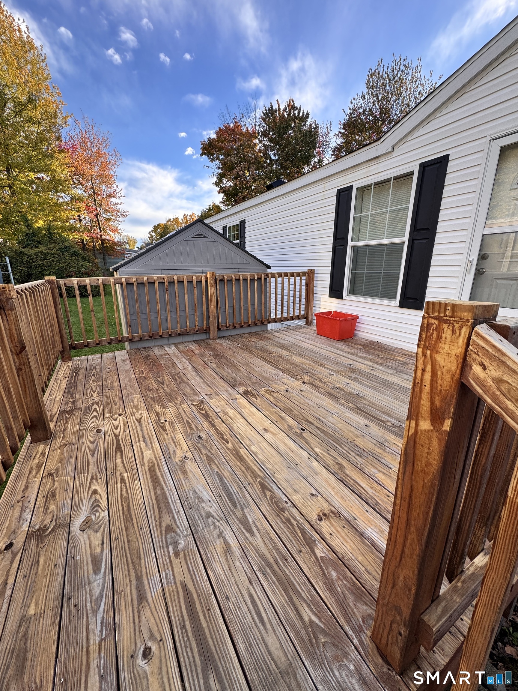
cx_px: 259
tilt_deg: -15.2
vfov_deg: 102.1
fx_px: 279
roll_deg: +1.4
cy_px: 346
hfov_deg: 85.7
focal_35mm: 14
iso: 40
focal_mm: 2.22
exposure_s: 1/244
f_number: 2.2
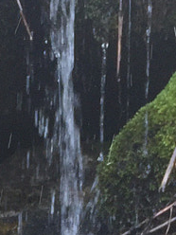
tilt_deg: -4.2
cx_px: -60
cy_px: 505
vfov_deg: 9.7
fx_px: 1268
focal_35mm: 187
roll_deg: -0.4
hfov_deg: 7.8
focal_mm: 4.15
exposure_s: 1/100
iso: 40
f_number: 2.2
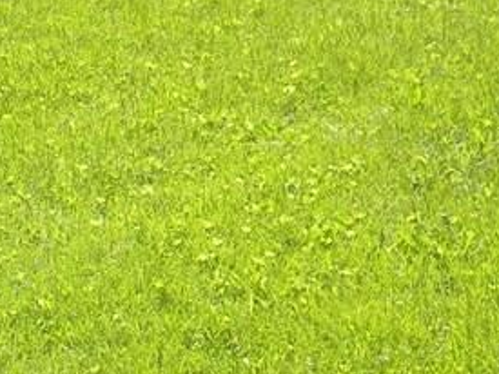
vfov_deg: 10.4
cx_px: -127
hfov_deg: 14.2
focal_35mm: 134
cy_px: -294
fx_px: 1931
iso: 80
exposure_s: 1/371
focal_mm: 6.4
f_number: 3.7
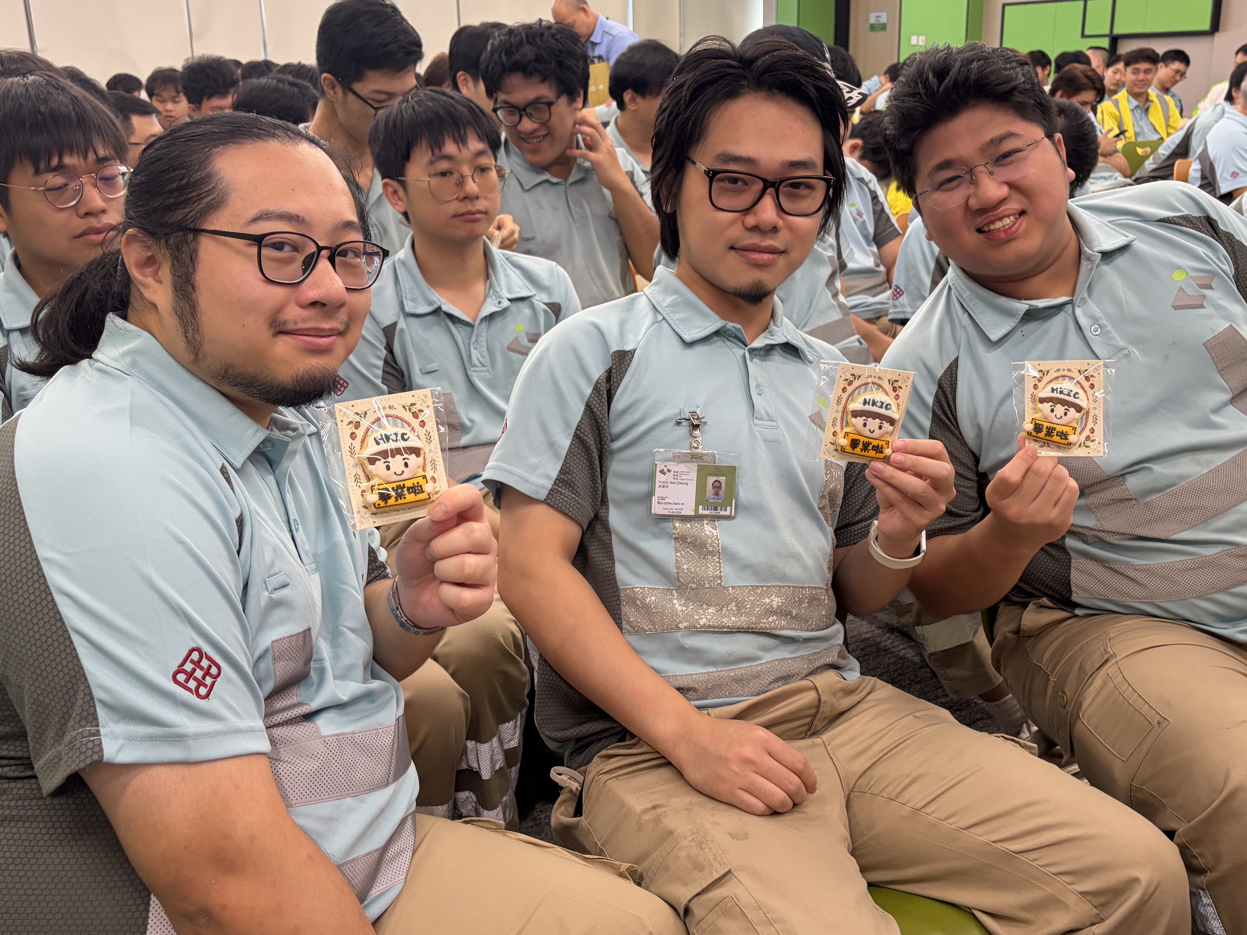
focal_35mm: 34
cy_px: 395
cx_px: 624
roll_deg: +1.3
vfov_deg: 41.7
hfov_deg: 54.0
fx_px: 1225
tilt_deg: -15.3
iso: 200
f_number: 1.6
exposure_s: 1/100
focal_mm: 5.96
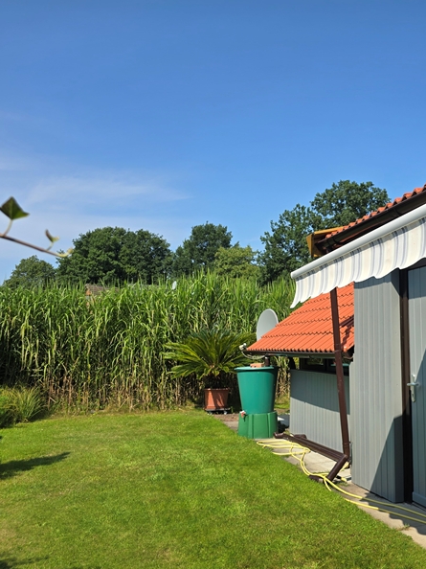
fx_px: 509
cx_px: 335
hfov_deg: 43.5
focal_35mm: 31
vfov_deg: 58.4
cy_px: 285
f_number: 1.7
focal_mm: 6.3
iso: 12
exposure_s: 1/763
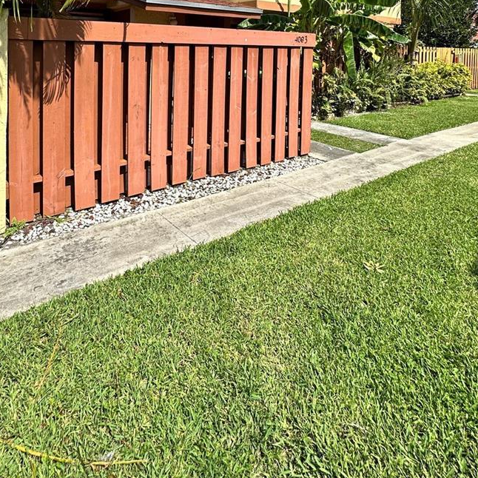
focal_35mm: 23
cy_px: 55
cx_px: 196
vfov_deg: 58.4
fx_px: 359
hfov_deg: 66.7
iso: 50
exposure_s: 1/2020
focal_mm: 2.22
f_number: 2.2
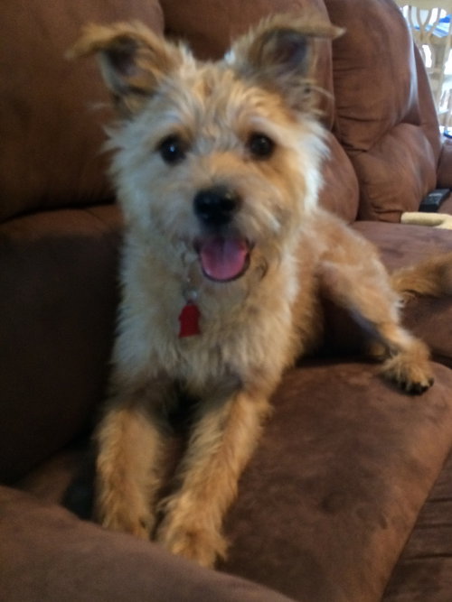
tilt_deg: -17.9
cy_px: 301
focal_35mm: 29
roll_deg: -2.1
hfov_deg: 48.2
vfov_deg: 61.7
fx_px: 505
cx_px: 226
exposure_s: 1/17
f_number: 2.2
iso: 320
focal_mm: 4.15
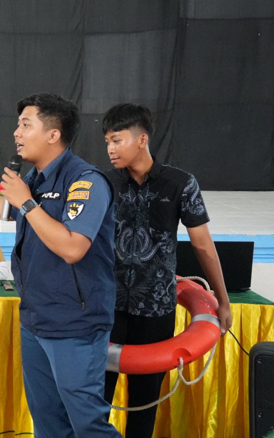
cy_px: 190
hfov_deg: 14.4
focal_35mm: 87
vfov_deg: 23.8
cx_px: -91
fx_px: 1038
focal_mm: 33
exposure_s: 1/60
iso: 5000
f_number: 2.8
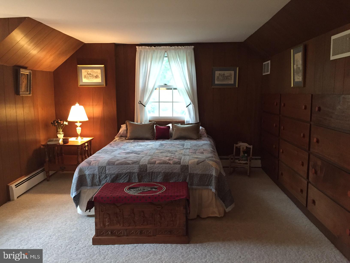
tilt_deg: -7.7
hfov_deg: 61.7
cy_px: 132
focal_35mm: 29
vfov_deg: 48.2
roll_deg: -0.1
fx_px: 293
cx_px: 175
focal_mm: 4.15
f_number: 2.2
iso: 250
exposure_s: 1/20
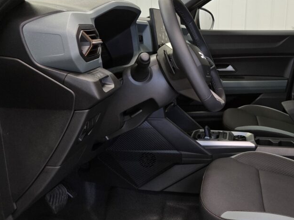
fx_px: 323
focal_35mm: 38
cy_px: 104
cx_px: 241
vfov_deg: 37.7
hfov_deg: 46.1
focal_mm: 5.4
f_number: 1.8
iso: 250
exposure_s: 1/90.1
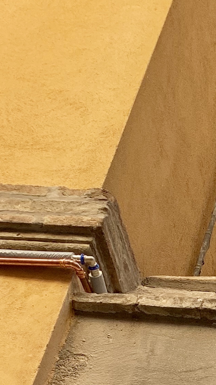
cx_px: 467
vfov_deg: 19.7
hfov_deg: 10.6
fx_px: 1039
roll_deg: -1.0
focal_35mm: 102
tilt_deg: +41.1
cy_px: 462
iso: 25
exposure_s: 1/490
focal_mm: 4.25
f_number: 1.8
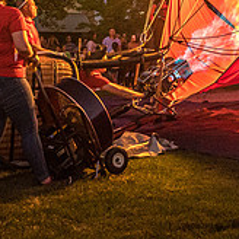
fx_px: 633
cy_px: -36
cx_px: 197
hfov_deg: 21.1
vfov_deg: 20.2
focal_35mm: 81
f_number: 3.5
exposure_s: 1/125
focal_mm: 18
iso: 3200
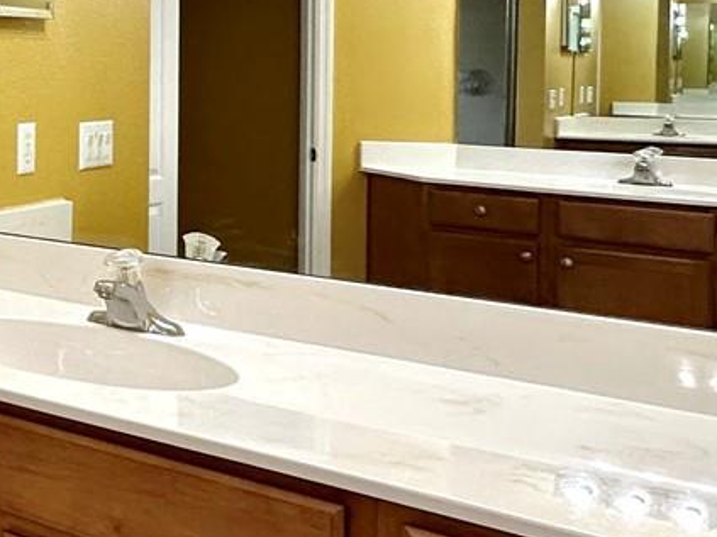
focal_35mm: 53
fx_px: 1097
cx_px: -341
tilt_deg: -1.4
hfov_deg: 26.7
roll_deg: +0.1
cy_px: 71
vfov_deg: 26.7
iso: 160
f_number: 2.2
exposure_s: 1/120
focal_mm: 2.22
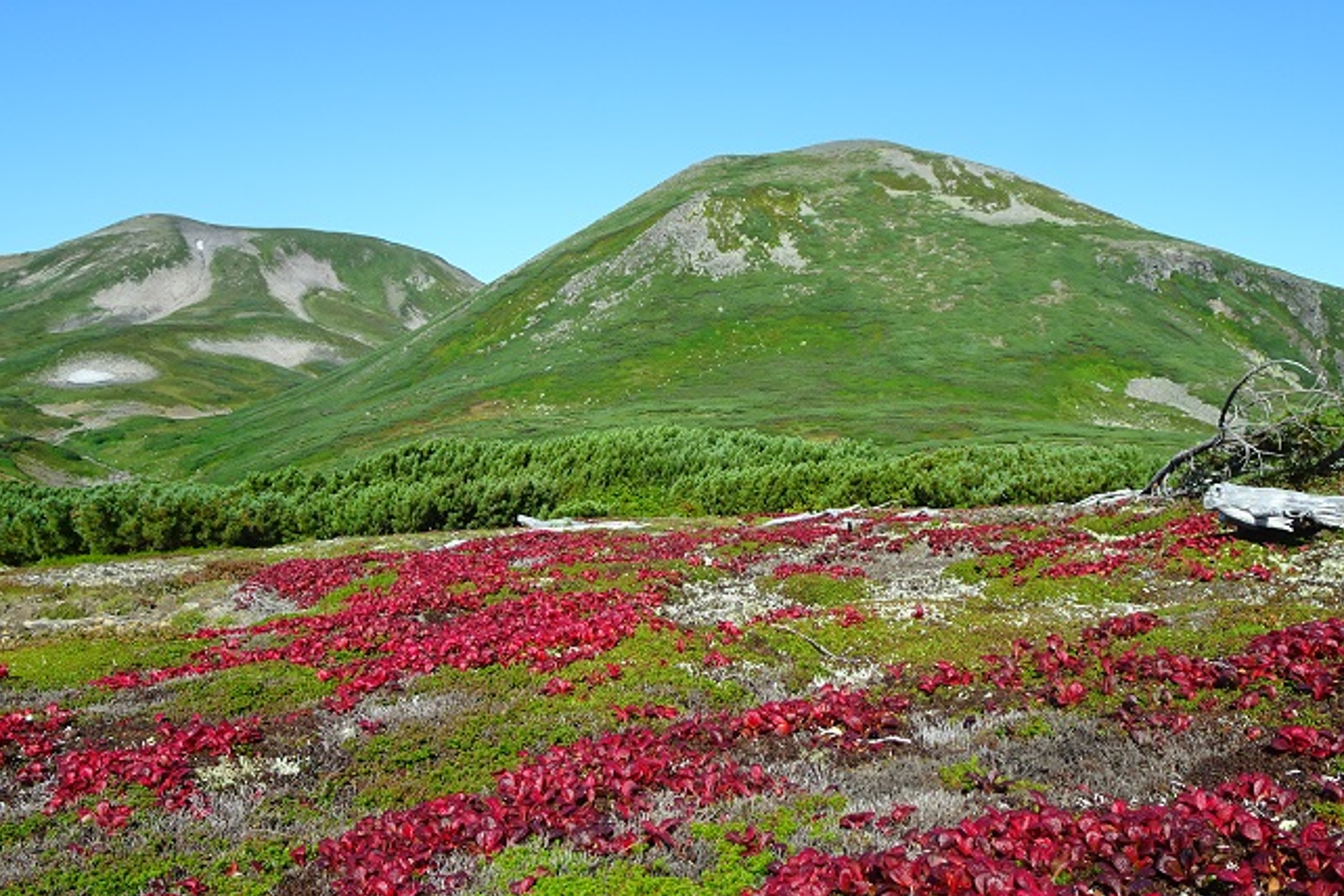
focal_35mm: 33
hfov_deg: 57.2
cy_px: 447
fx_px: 1232
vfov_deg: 40.0
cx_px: 675
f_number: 4
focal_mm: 5.26
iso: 80
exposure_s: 1/500
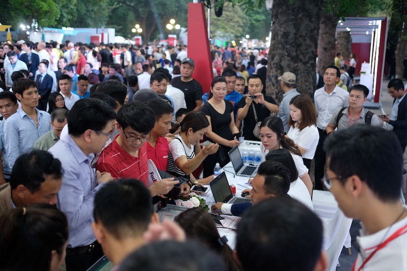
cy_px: 136
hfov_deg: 54.4
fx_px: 396
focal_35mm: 35
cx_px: 204
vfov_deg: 37.8
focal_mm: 23
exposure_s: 1/125
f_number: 1.6
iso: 500
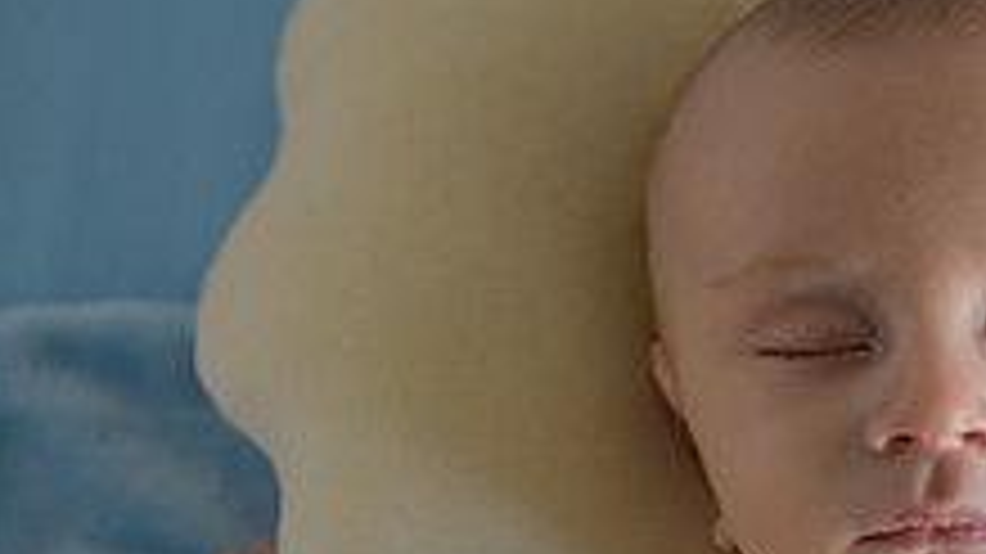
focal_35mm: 97
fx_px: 2535
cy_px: 403
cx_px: 1000
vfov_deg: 12.4
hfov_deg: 21.2
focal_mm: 35
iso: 400
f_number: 2
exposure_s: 1/250
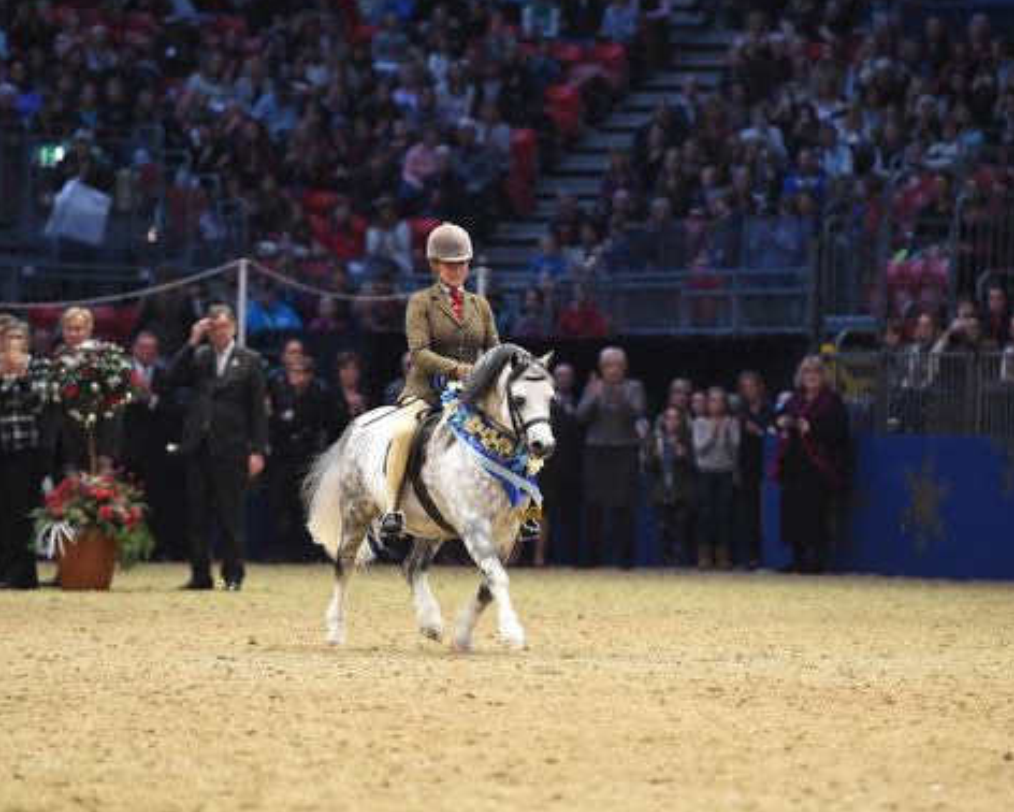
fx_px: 7175
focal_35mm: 239
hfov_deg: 8.1
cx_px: 537
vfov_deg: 6.5
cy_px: 421
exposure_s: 1/800
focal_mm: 200
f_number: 3.5
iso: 5000
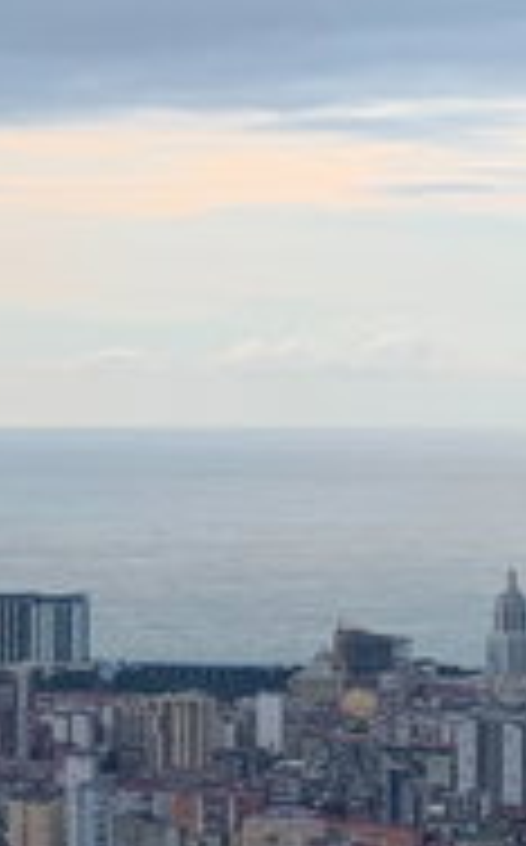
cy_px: 608
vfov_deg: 11.9
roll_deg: -0.3
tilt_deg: -3.6
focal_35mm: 176
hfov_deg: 7.3
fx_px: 4049
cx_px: -369
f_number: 1.8
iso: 25
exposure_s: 1/128
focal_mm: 4.25
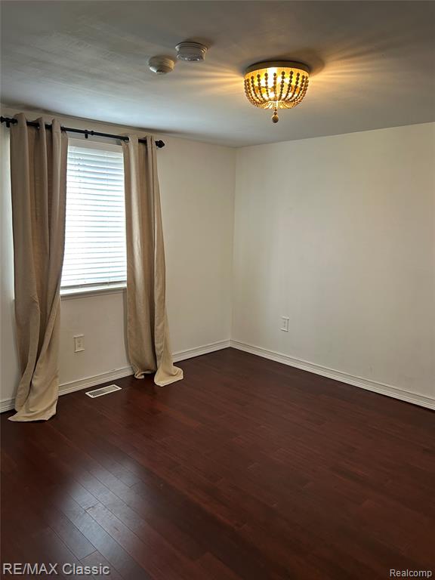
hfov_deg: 53.1
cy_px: 290
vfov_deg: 67.3
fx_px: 436
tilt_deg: -9.2
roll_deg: -1.1
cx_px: 218
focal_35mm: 26
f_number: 1.5
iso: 125
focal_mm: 5.7
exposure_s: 1/60
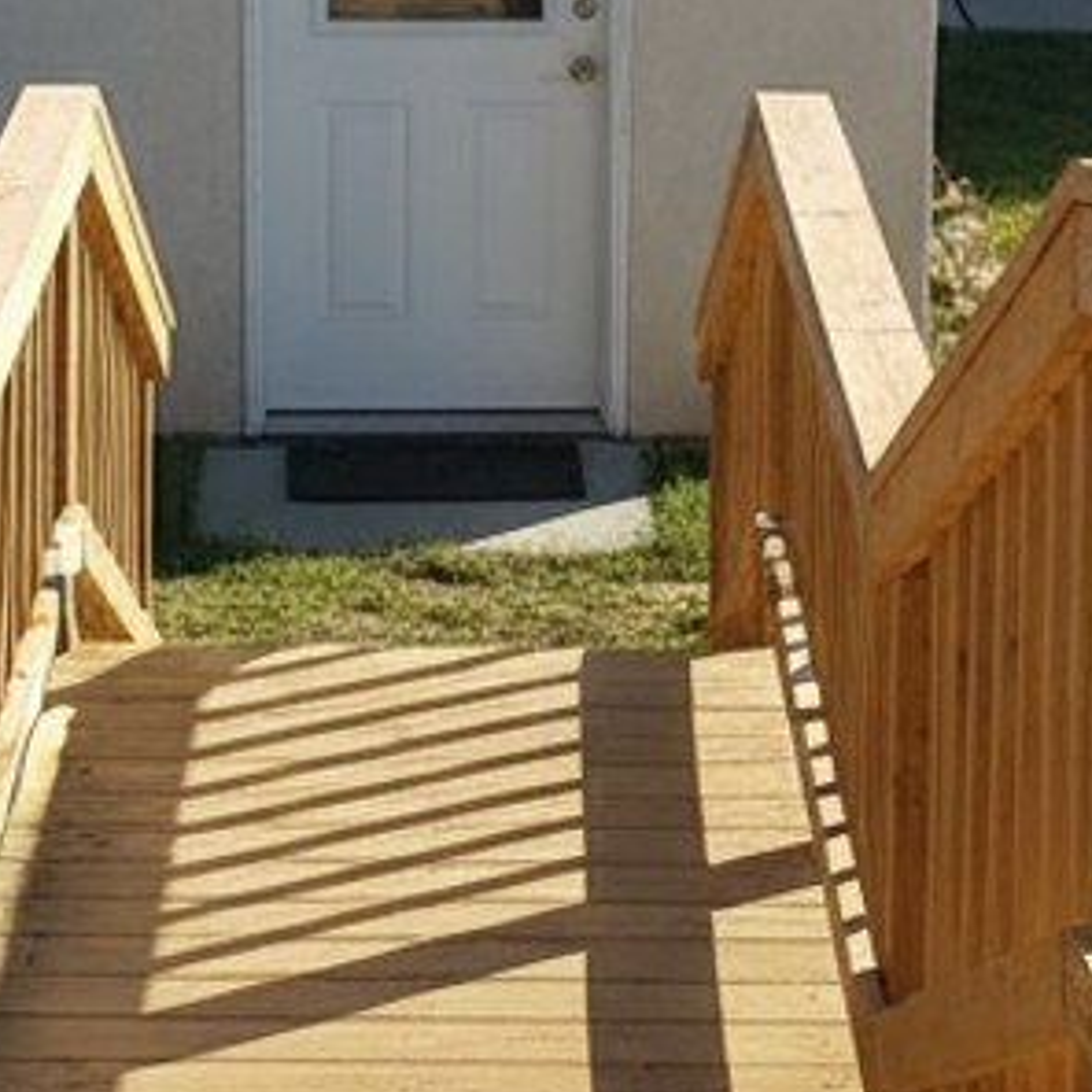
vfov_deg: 19.5
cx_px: 421
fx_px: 3069
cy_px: -37
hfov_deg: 20.1
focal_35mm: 86
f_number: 1.68
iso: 1030
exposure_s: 1/1316
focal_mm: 6.8
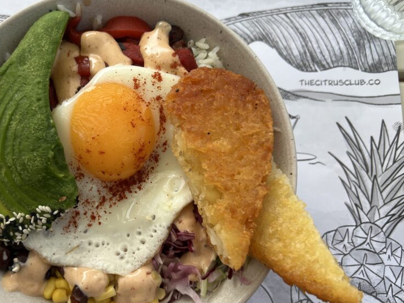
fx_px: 420
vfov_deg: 39.6
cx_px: 133
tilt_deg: -83.5
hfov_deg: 50.4
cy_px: 174
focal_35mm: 36
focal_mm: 5.7
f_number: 1.5
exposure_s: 1/1597
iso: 50
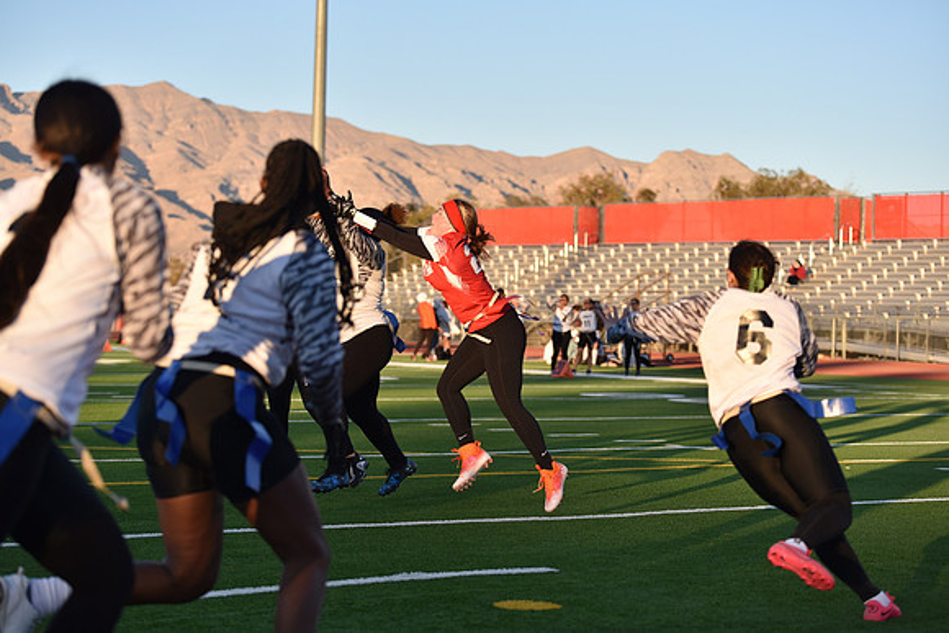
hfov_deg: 25.4
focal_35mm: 80
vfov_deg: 17.1
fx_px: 2109
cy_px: 316
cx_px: 474
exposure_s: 1/1250
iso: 220
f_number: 2.8
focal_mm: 80
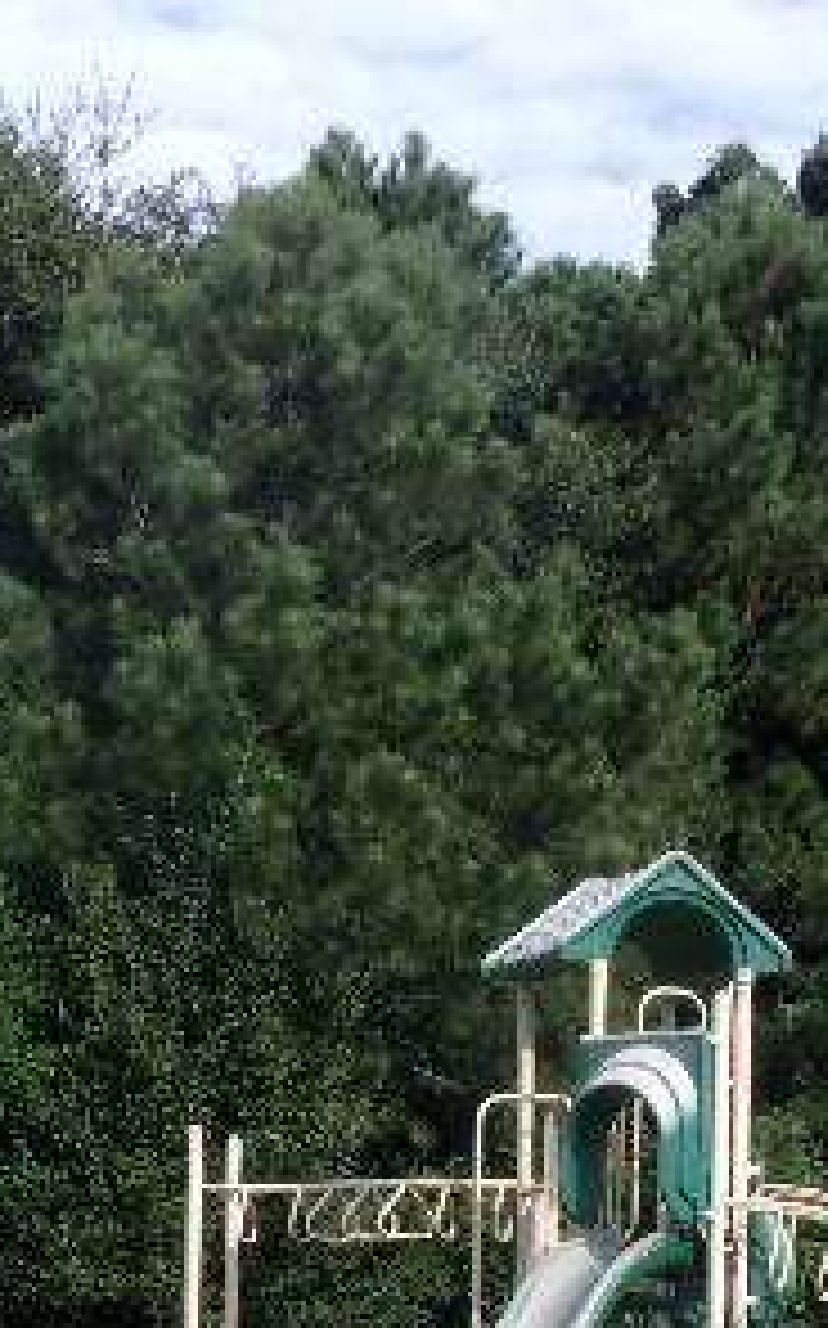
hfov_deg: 10.7
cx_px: 117
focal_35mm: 122
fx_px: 4411
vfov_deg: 17.0
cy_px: 1008
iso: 160
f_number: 13.1
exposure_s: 1/90
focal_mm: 9.5
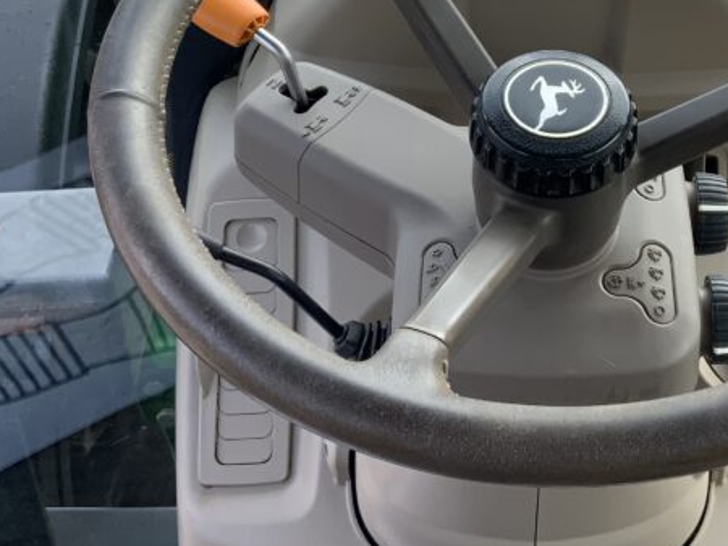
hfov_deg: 28.7
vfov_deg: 21.6
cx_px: 589
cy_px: 21
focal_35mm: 66
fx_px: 1387
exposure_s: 1/235
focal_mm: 3
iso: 16
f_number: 1.8
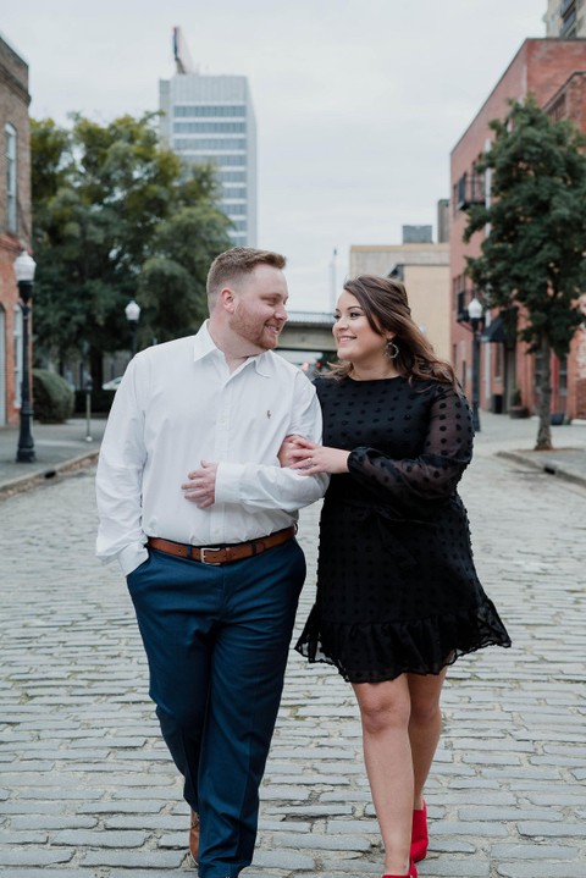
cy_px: 439
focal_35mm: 50
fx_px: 1220
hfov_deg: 27.0
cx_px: 293
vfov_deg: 39.6
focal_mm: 50
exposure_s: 1/125
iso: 125
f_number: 3.5
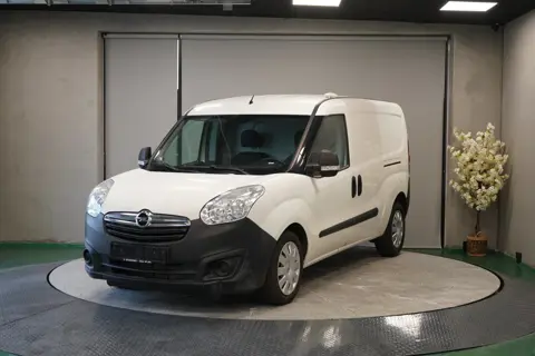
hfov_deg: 38.9
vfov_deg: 26.5
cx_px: 268
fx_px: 758
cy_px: 178
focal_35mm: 51
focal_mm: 51
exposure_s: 1/160
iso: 2000
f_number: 4.5
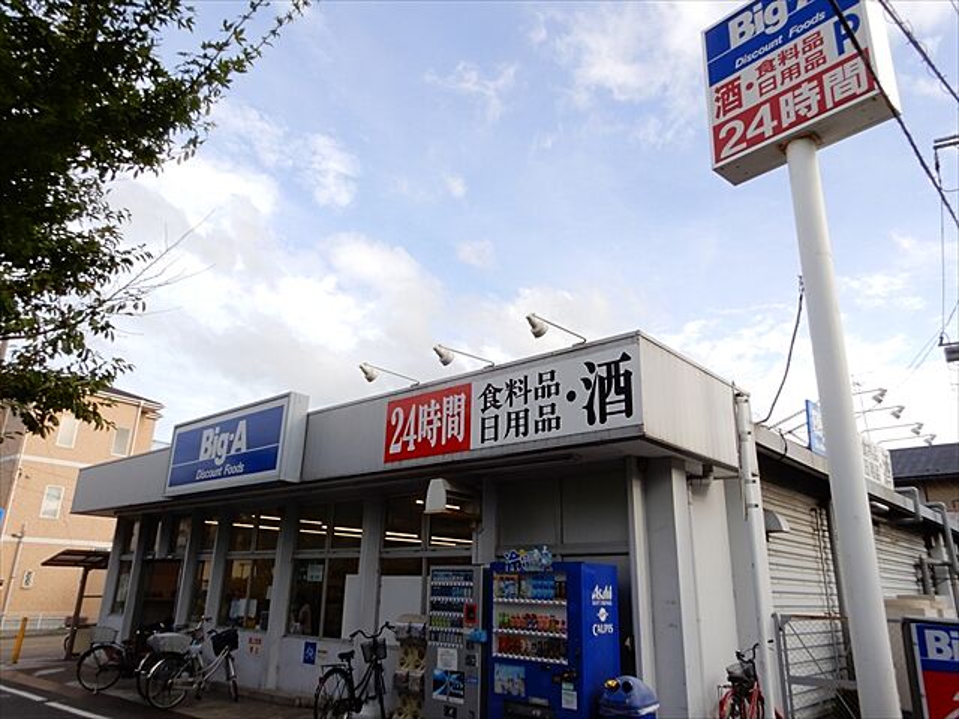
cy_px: 360
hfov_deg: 71.6
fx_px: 665
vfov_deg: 56.8
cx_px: 480
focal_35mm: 24
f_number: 7.1
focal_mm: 4.3
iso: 80
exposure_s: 1/80
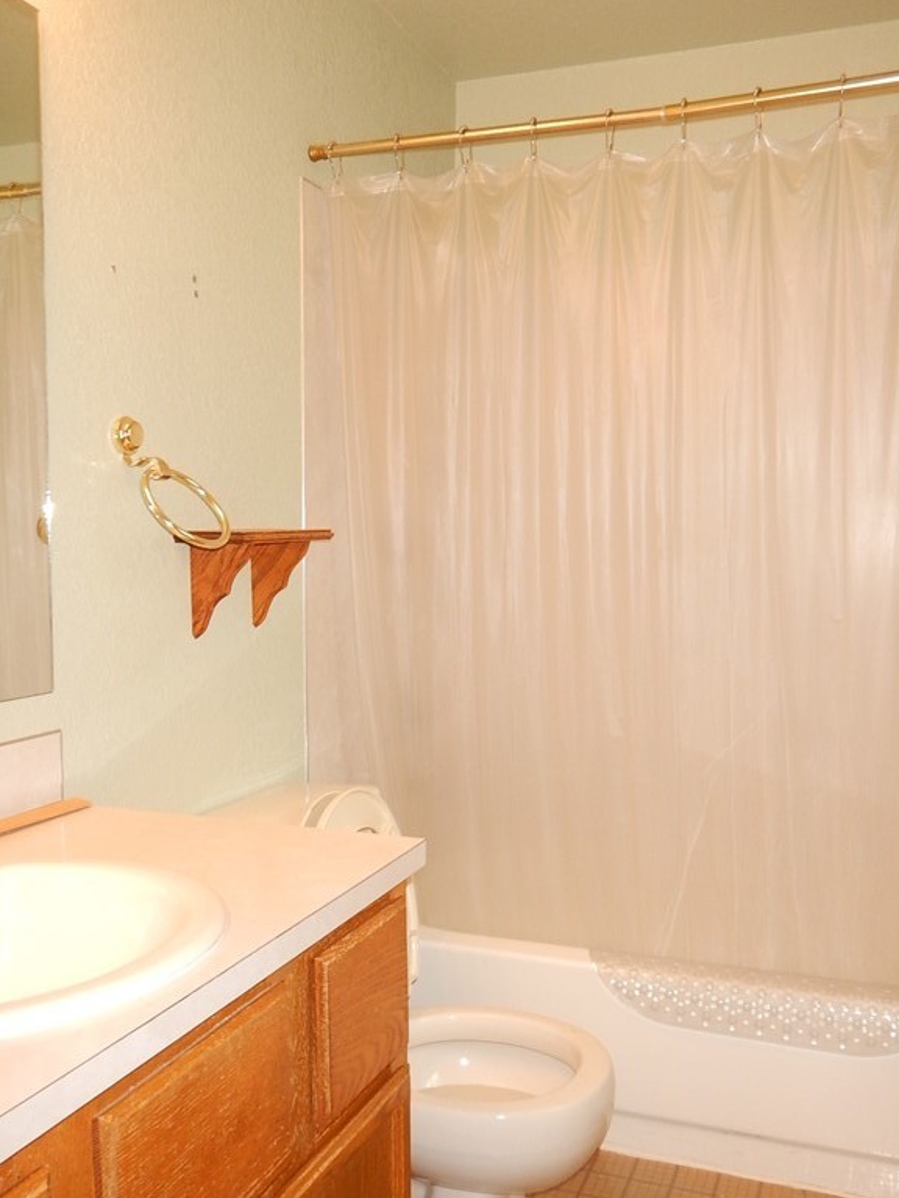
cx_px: 485
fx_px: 1108
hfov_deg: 44.1
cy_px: 613
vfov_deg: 56.8
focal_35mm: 32
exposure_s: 1/30
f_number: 2.8
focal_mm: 4.3
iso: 200
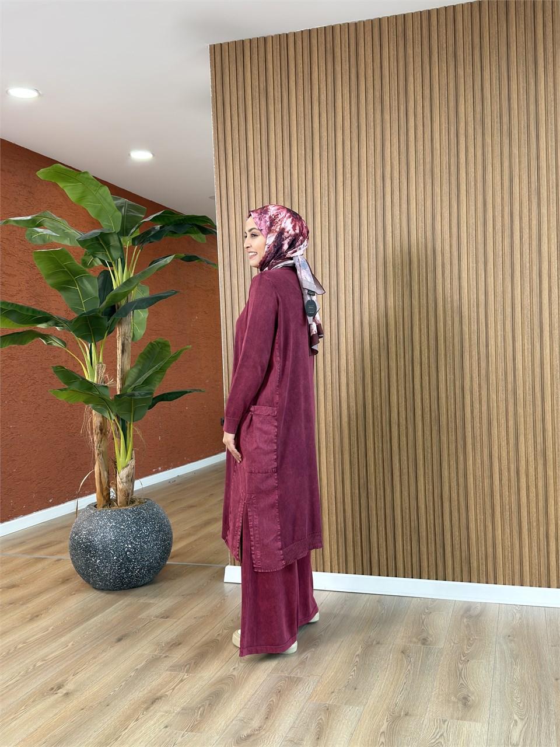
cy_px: 374
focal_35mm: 35
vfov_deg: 52.6
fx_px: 755
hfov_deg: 40.7
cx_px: 280
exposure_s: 1/104
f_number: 1.78
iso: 160
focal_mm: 6.76
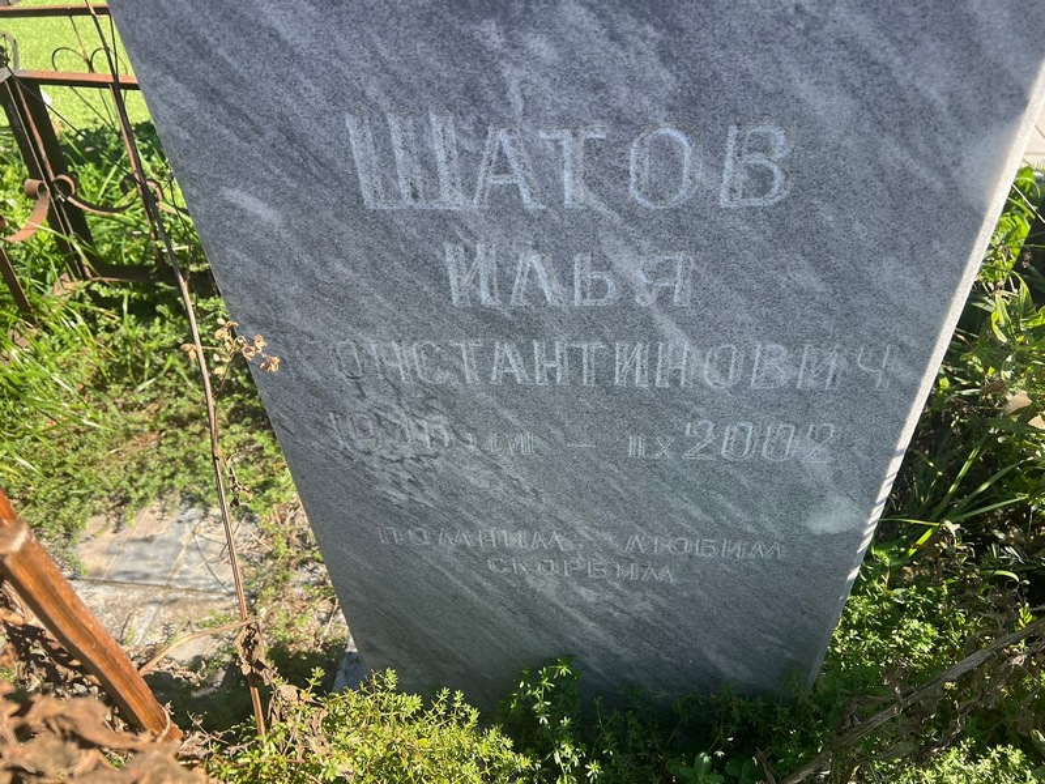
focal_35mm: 26
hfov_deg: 67.3
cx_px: 522
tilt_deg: -40.9
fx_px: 785
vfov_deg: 53.1
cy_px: 392
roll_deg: +4.2
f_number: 1.5
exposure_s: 1/932
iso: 50
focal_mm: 5.7
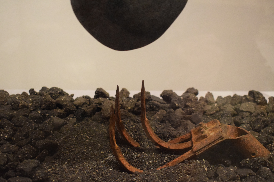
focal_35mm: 51
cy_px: 91
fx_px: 388
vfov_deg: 26.5
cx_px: 137
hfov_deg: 38.9
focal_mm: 34
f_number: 4.5
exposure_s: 1/60
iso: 4500
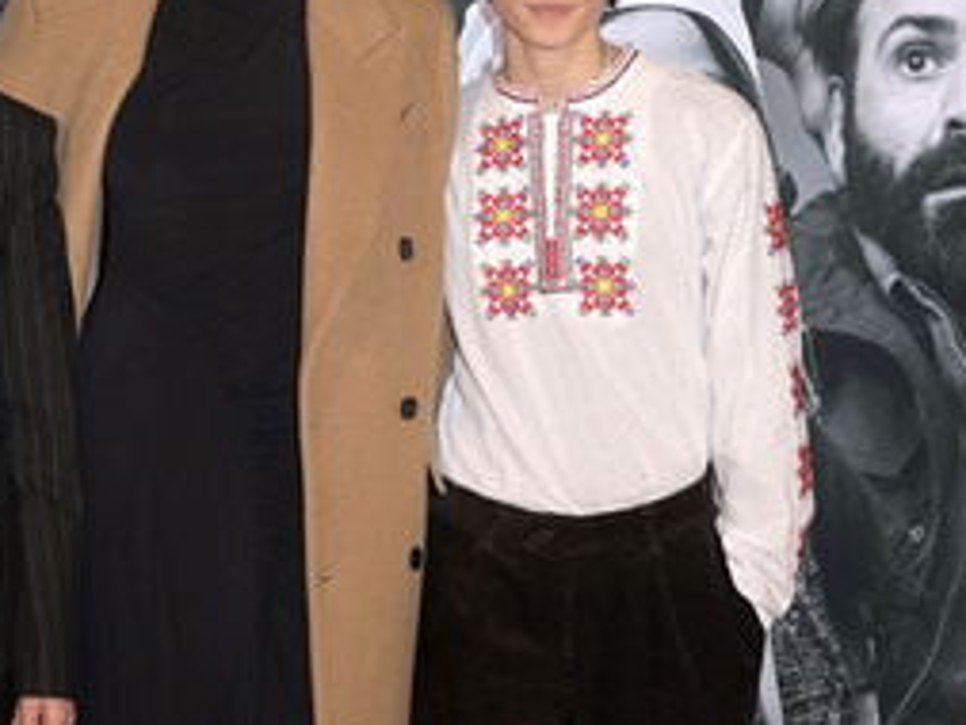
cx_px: 223
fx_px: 2680
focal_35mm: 96
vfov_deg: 15.4
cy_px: 248
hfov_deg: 20.3
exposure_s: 1/250
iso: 500
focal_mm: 56
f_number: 5
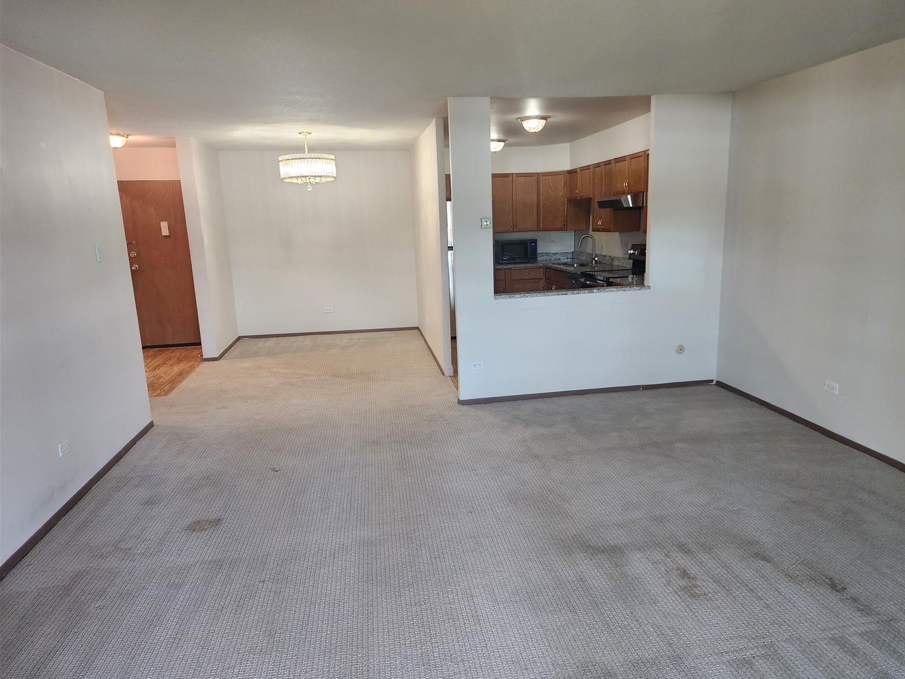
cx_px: 472
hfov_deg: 71.6
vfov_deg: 56.8
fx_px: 628
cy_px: 351
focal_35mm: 24
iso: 500
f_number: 1.8
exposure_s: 1/120
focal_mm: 6.4
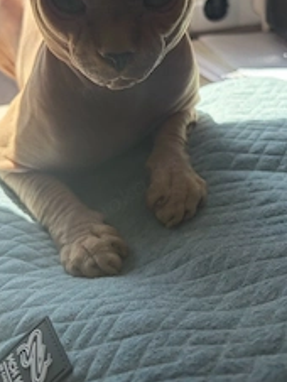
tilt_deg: -18.8
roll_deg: +4.6
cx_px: 165
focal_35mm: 46
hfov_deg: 31.5
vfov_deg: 39.7
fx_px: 508
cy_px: 81
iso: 64
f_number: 1.6
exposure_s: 1/920
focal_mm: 5.96
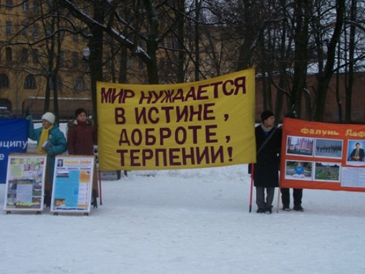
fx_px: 559
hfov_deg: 36.2
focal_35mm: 53
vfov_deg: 27.5
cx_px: 182
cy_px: 137
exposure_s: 1/101
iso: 80
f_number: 3.2
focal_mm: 8.7
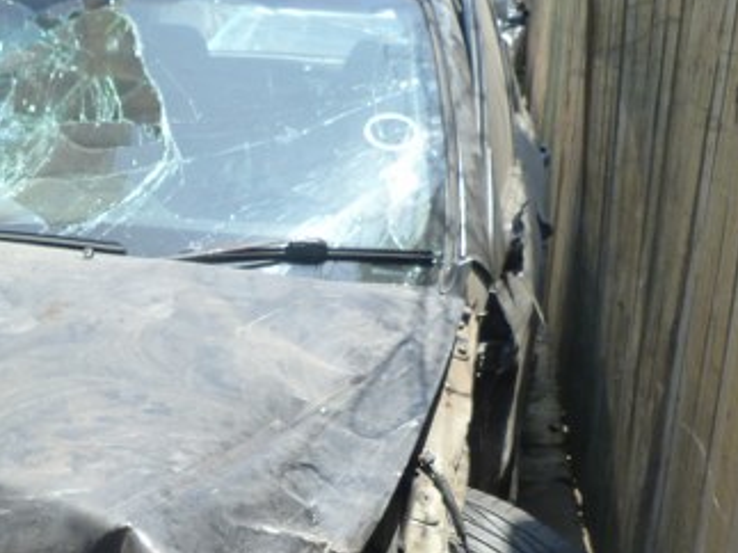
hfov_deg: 30.4
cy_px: 516
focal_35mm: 62
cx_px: 142
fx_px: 1321
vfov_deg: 22.9
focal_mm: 4.5
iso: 125
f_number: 4
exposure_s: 1/250
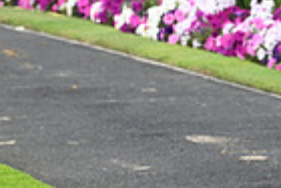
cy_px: -63
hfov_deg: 4.0
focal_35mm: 504
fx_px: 3942
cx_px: 546
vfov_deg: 2.7
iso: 400
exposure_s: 1/320
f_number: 5.6
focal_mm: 122
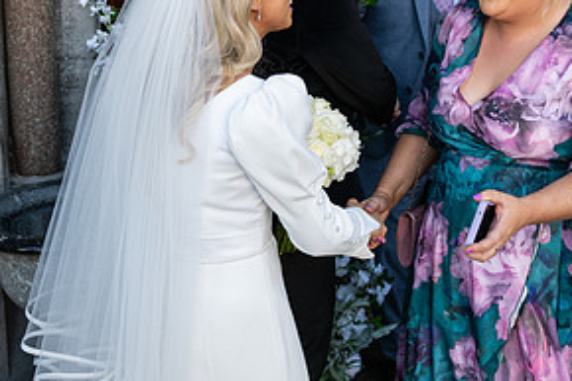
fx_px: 857
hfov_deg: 36.8
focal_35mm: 54
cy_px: 100
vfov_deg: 24.8
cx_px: 329
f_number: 3.5
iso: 500
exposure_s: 1/1600
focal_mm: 27
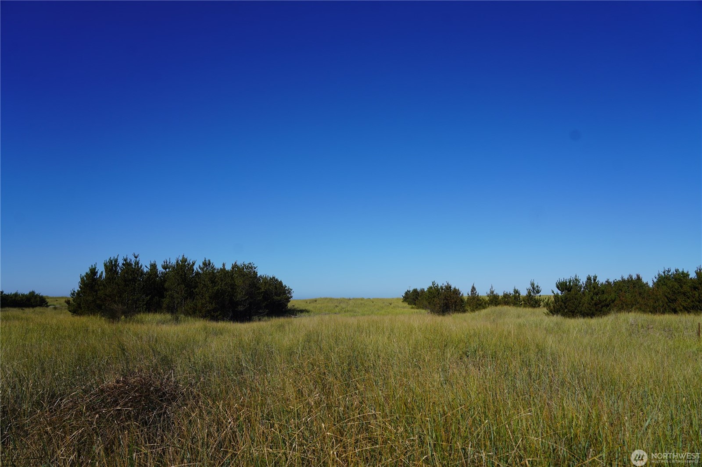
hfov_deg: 73.8
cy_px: 234
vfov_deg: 53.1
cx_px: 351
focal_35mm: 24
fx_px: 468
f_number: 5
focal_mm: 24
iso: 100
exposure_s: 1/1000
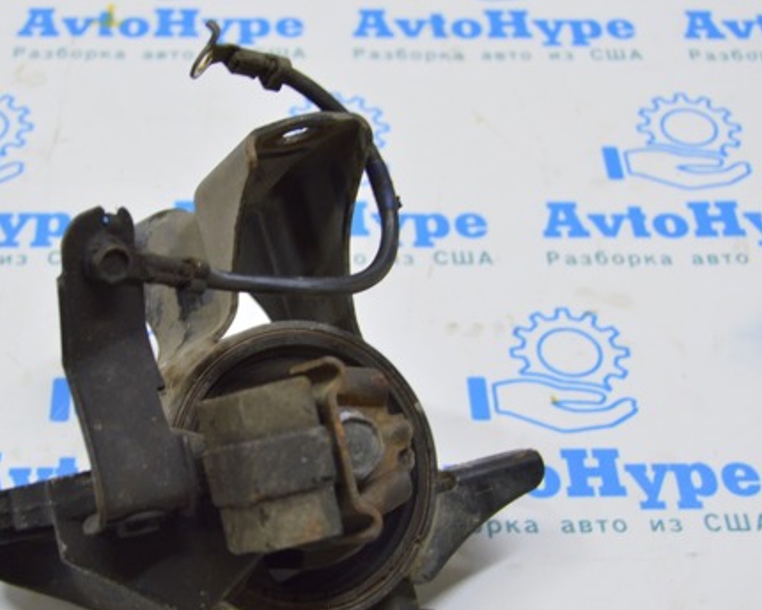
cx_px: 266
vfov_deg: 22.8
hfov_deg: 28.2
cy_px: 338
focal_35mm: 67
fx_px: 1511
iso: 400
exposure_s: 1/20
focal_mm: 32
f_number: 5.6
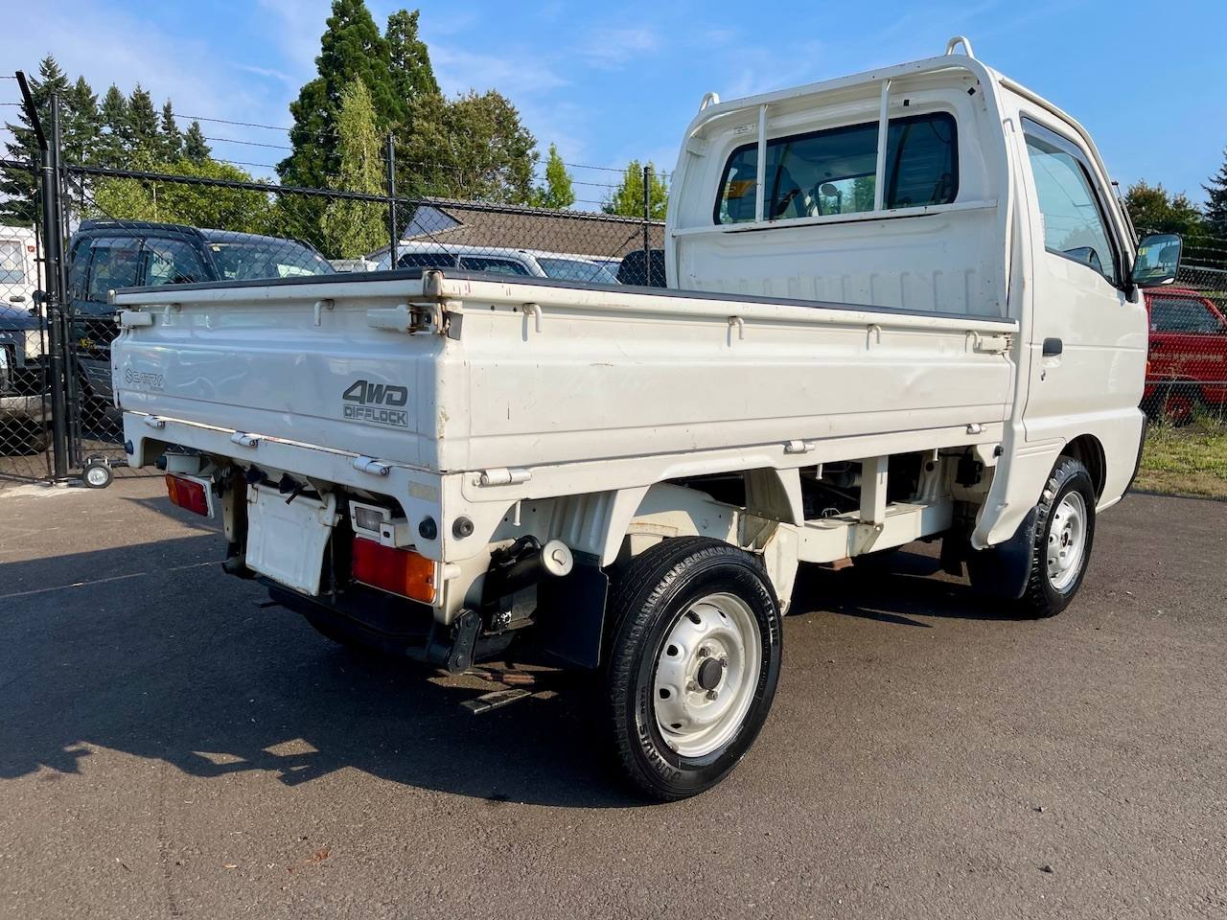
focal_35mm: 25
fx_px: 886
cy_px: 460
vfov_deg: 54.9
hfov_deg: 69.4
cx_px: 614
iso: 32
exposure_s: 1/4717
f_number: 1.6
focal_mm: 5.1
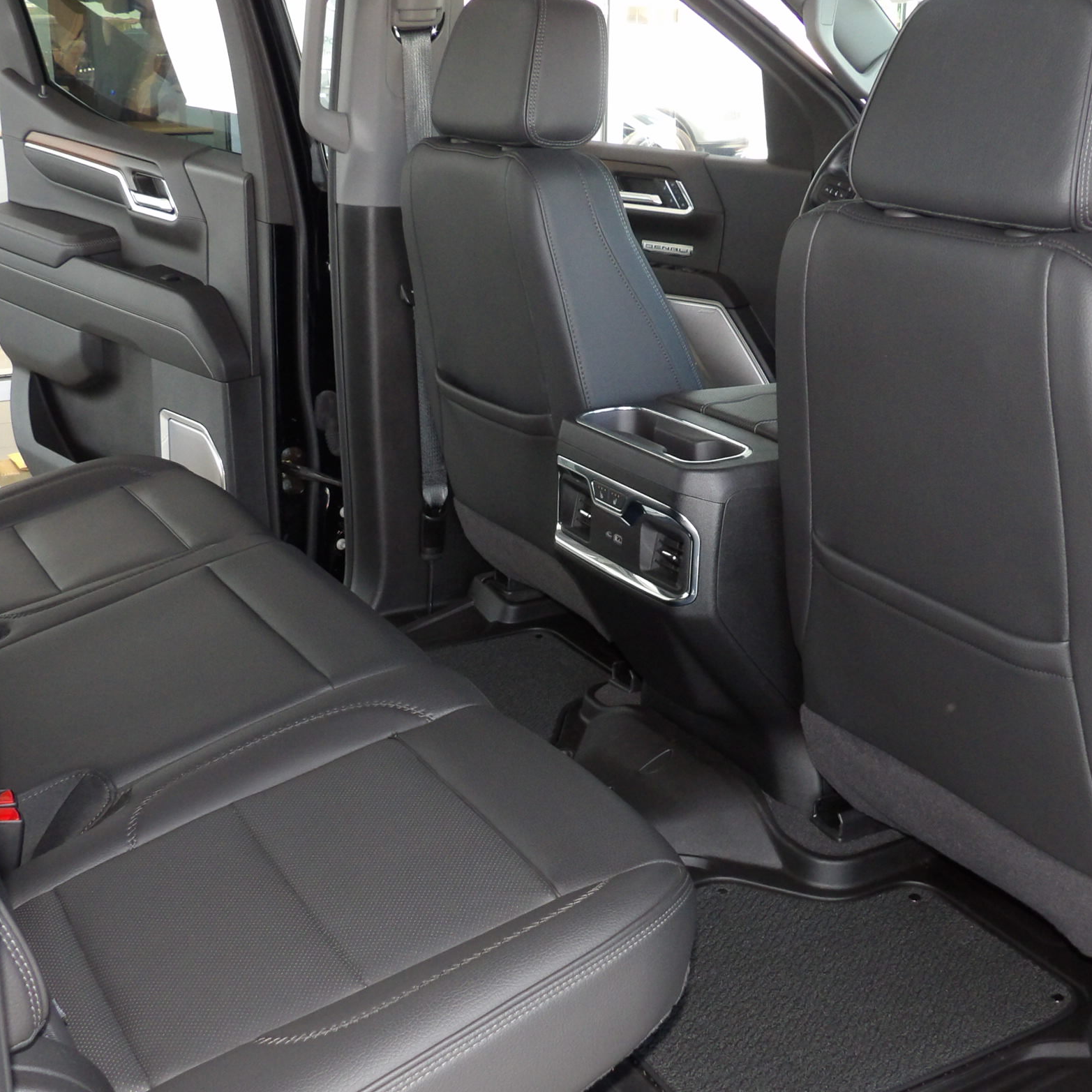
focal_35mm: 41
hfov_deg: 40.9
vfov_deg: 40.9
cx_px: 585
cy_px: 609
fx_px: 1463
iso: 250
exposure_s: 1/31
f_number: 3.4
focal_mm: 5
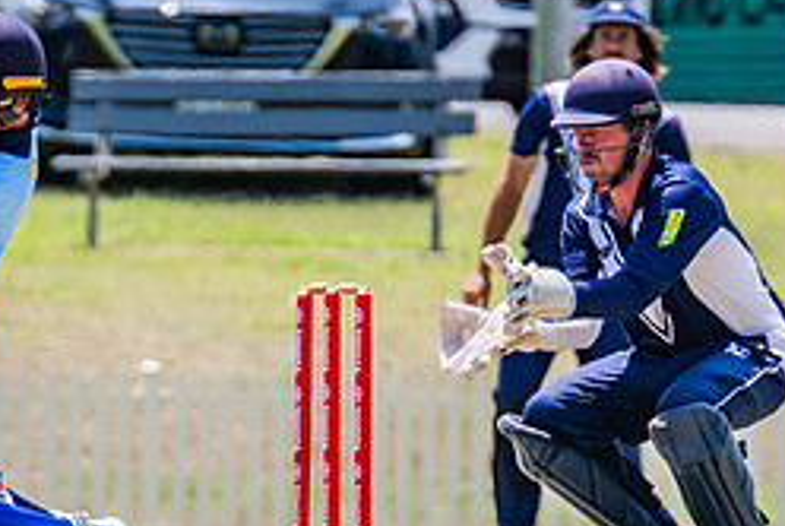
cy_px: 181
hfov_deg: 1.4
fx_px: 32594
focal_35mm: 1493
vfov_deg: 0.9
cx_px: 82
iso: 800
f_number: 8
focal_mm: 600
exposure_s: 1/2000
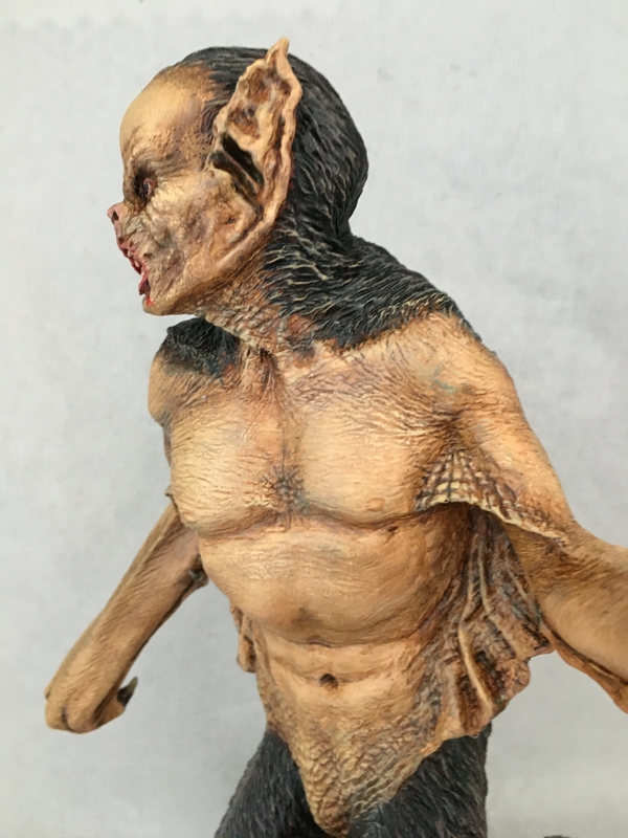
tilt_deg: -10.3
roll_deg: +0.3
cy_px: 419
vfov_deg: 61.7
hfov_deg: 48.2
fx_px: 701
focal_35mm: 29
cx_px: 314
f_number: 2.2
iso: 400
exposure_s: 1/17
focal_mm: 4.15
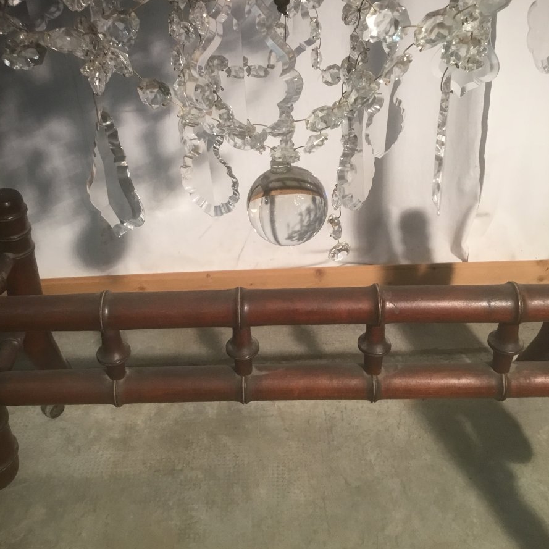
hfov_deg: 44.9
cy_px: 190
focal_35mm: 37
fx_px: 664
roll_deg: +0.2
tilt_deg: -27.8
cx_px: 273
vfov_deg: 44.4
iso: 125
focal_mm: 3.3
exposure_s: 1/33
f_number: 2.4
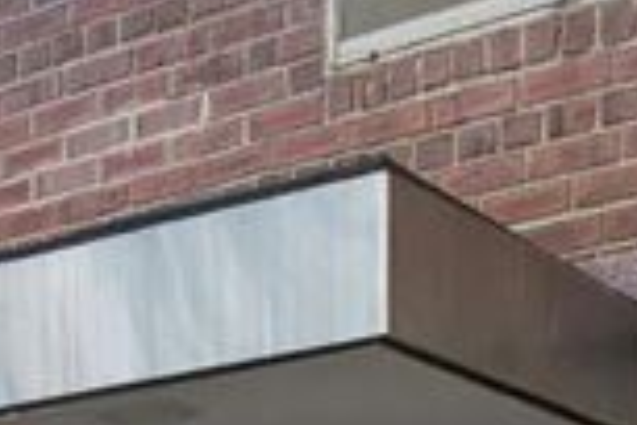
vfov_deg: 10.9
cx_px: -4
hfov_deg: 17.5
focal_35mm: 114
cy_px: 856
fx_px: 2017
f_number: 10
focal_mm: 17
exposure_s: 1/4
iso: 100
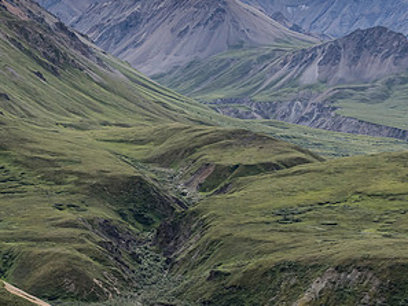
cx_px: 67
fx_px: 1839
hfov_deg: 12.6
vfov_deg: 9.5
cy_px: 187
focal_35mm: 156
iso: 500
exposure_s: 1/640
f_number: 8
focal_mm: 40
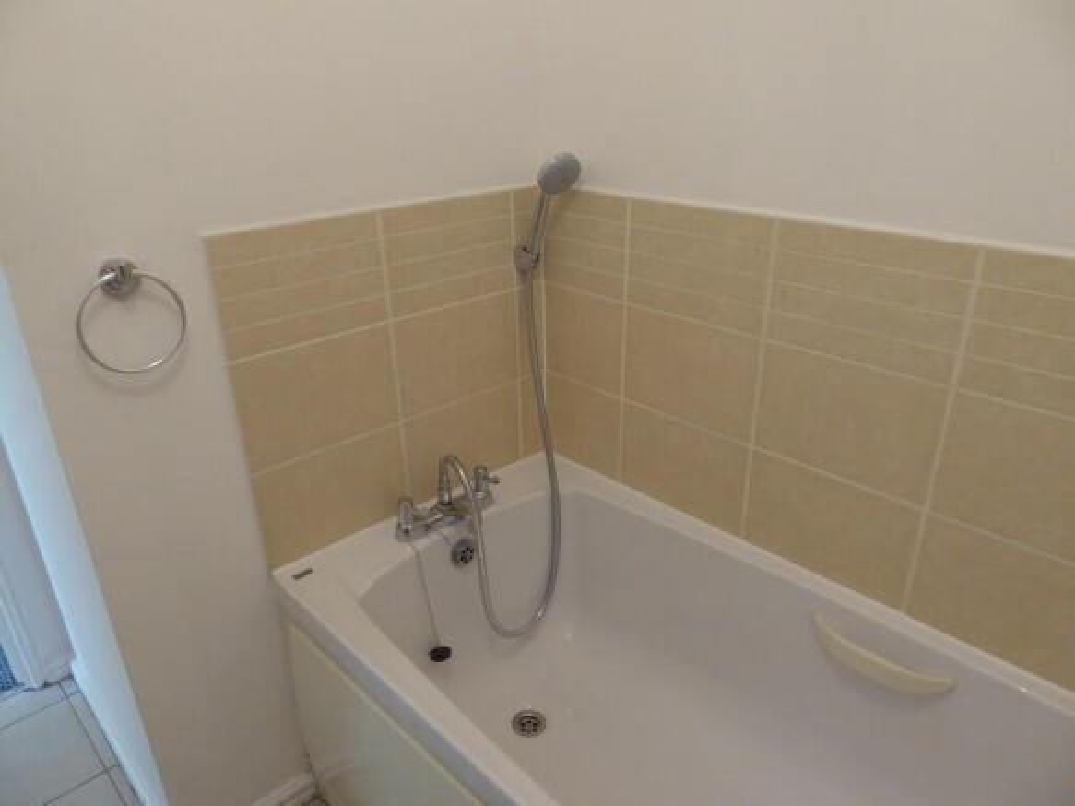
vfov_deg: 54.9
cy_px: 403
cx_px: 538
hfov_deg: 69.4
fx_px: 776
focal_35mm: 25
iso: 400
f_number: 3.3
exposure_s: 1/20
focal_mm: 4.3
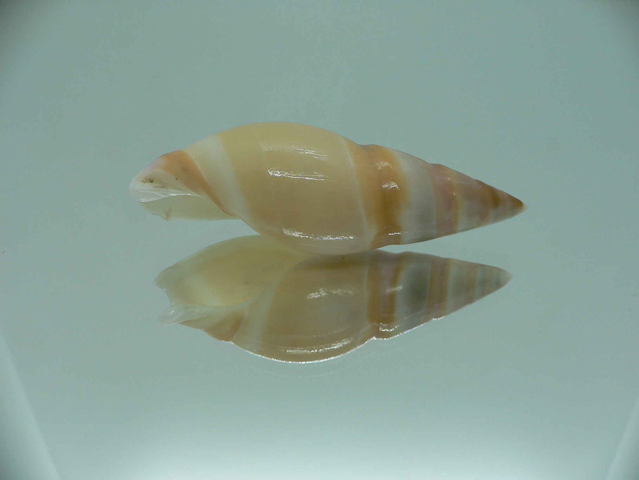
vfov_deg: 40.7
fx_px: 646
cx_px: 320
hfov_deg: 52.6
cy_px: 240
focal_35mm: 35
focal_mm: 4.6
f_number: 2.8
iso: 80
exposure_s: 1/60
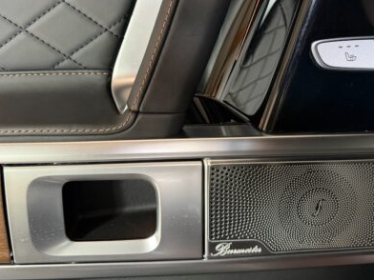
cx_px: 221
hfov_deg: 48.7
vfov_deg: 37.0
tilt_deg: -17.0
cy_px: 77
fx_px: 411
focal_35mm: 38
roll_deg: +3.2
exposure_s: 1/38
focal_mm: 6.76
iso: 800
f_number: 1.78
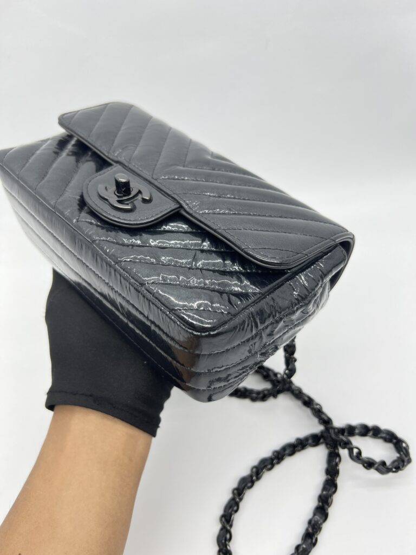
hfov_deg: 53.1
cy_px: 278
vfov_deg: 67.3
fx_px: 417
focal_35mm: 26
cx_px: 208
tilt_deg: -47.0
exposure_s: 1/100
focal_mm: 5.7
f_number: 1.5
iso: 32
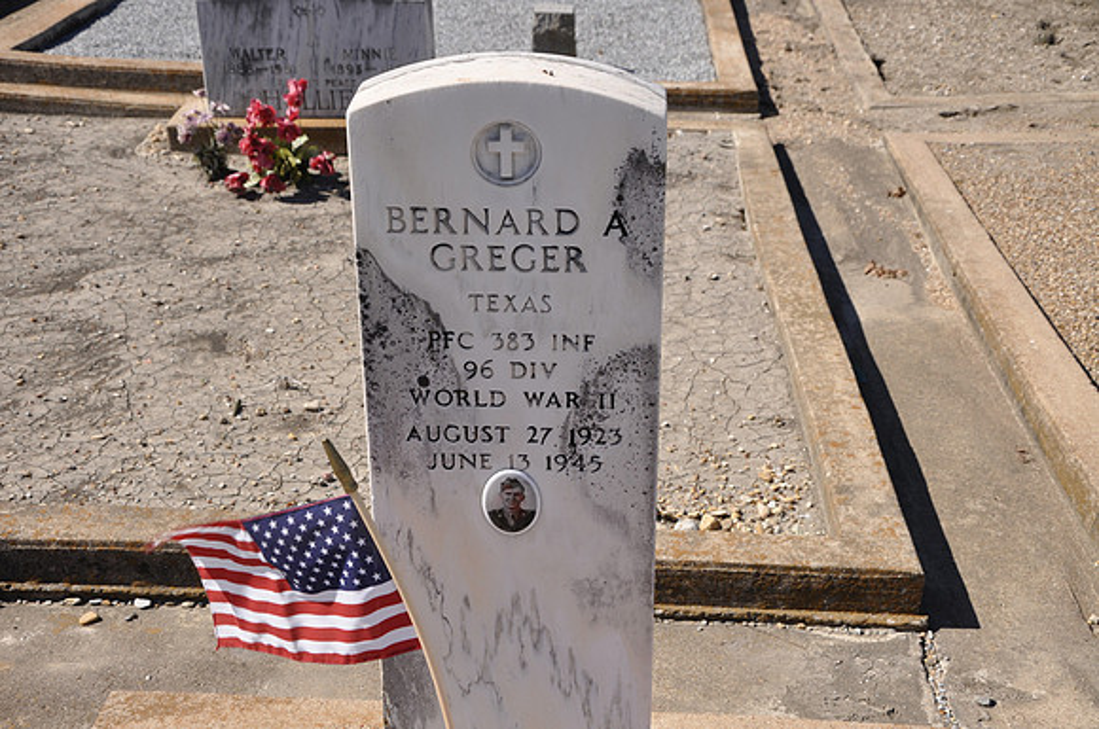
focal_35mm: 51
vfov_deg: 26.4
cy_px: 364
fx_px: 1555
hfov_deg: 38.9
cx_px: 550
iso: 200
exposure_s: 1/250
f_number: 7.1
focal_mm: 34
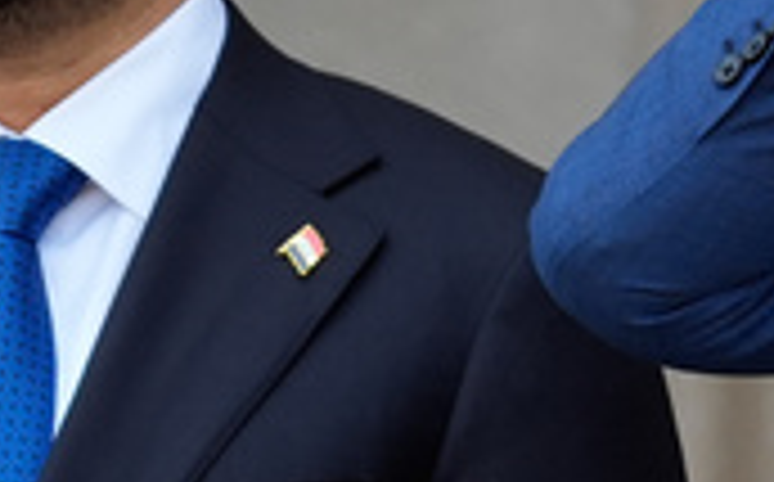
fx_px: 34528
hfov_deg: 1.3
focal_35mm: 1639
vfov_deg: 0.8
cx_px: 972
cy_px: 410
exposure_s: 1/1250
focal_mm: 270
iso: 800
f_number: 6.3
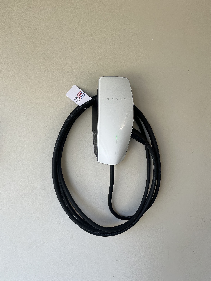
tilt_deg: -12.8
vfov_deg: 67.3
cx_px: 106
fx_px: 211
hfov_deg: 53.1
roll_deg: +0.3
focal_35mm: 26
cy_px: 140
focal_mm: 5.1
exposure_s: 1/166
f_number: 1.6
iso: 40
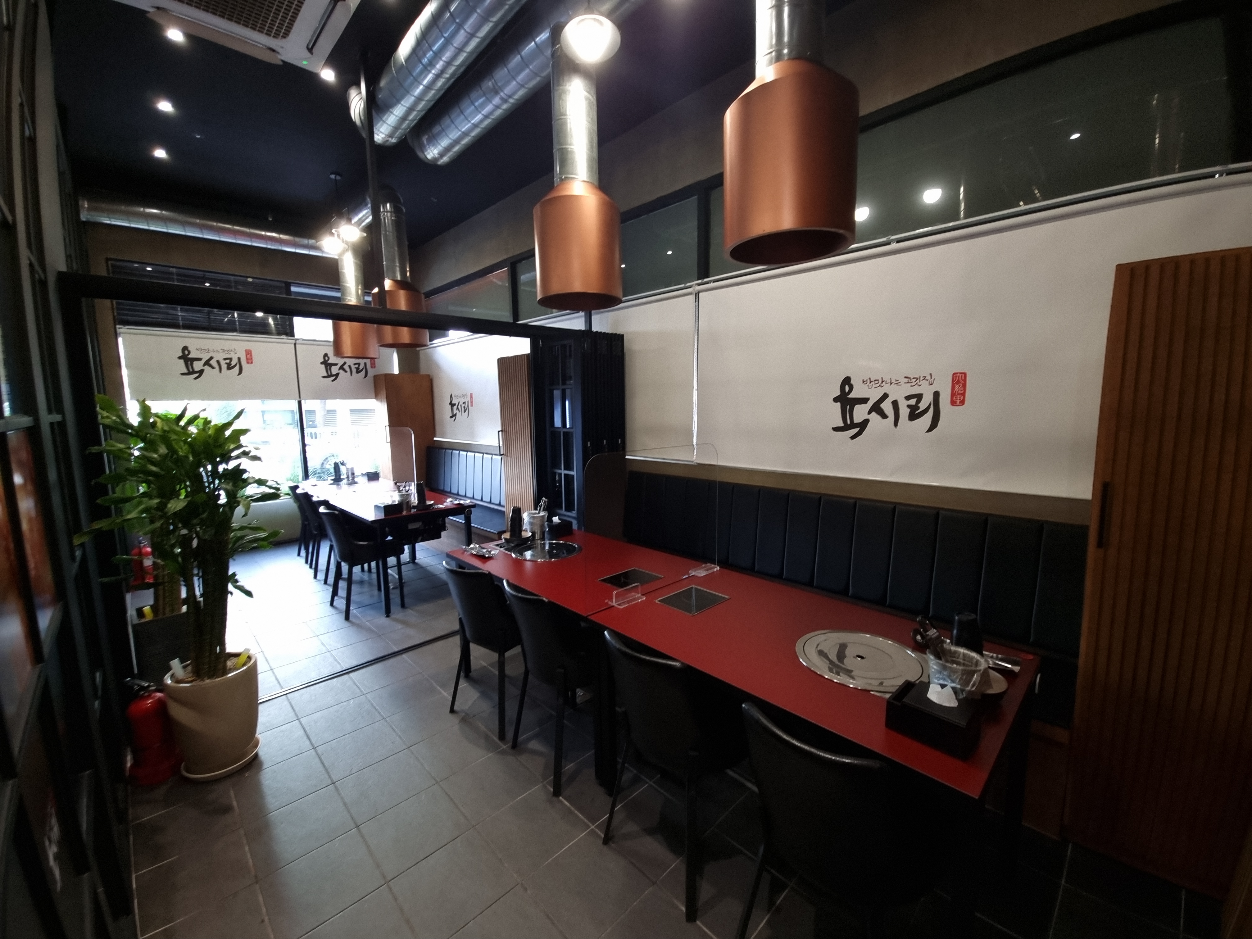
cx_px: 626
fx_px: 470
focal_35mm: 13
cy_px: 470
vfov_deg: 89.9
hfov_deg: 106.2
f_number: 2.2
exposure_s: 1/15
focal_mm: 2.2
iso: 125
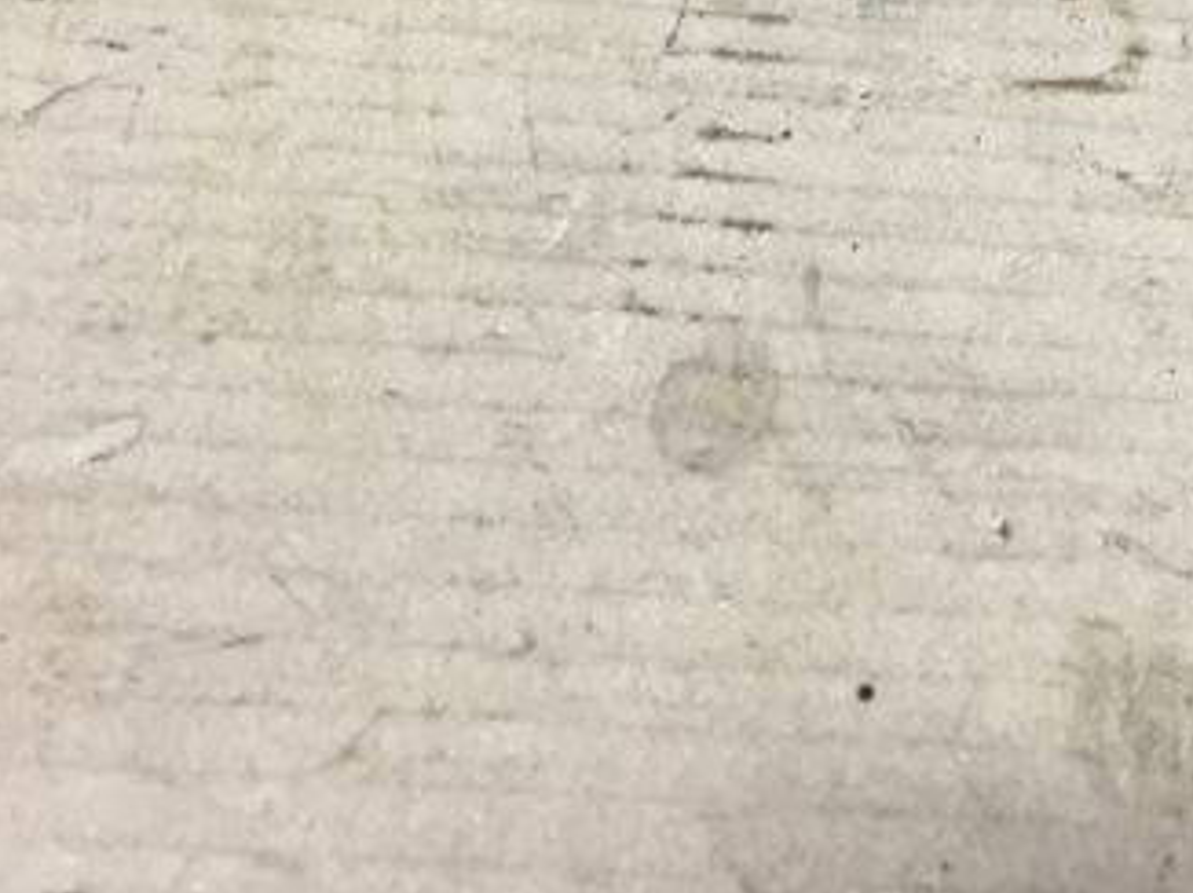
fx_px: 1963
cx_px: 919
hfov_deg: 33.0
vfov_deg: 24.5
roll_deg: -7.5
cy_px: 18
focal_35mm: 57
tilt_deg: -42.8
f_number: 2.2
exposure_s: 1/33
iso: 80
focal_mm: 4.15
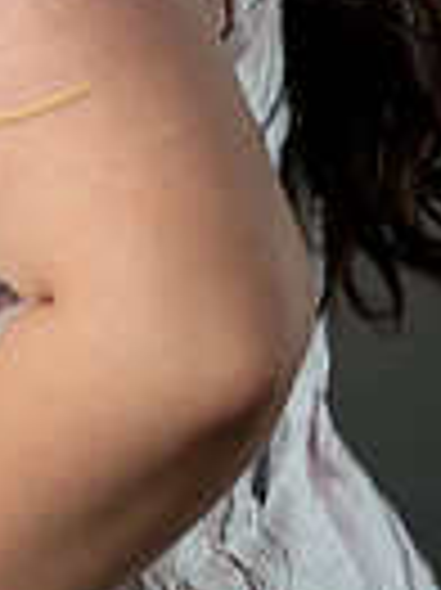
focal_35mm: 285
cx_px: -99
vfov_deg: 6.9
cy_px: -203
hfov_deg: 5.2
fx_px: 4849
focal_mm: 86
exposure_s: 1/250
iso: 250
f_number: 3.2
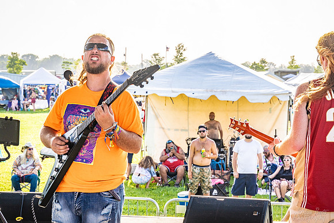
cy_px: 112
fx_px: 863
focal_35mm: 93
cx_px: 167
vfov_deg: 14.7
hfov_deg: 21.9
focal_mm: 62
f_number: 9
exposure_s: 1/250
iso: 160
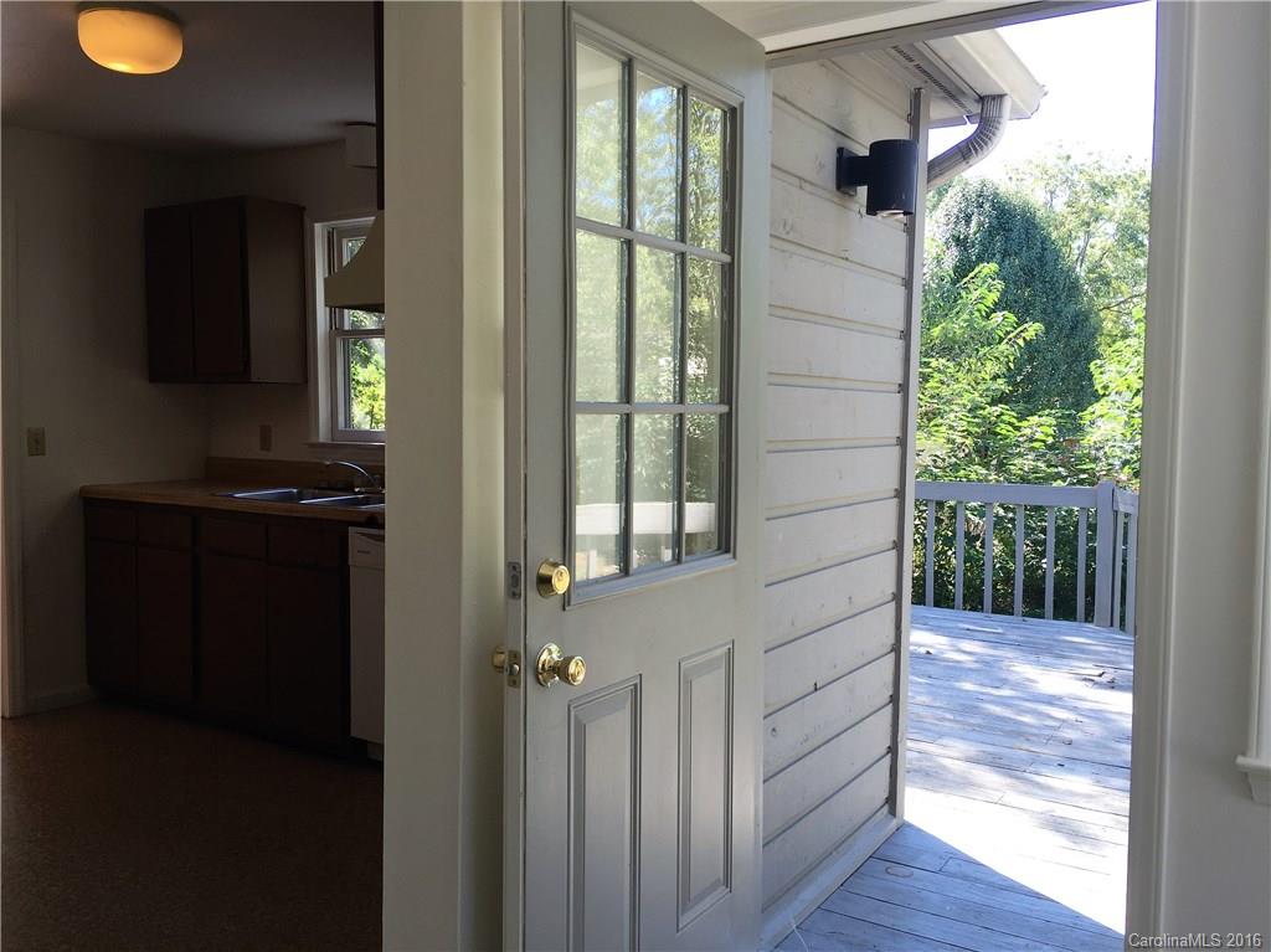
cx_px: 636
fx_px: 1064
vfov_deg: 48.2
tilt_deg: -3.4
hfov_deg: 61.7
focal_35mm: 29
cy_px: 476
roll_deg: -1.4
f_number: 2.2
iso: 32
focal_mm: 4.15
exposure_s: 1/130
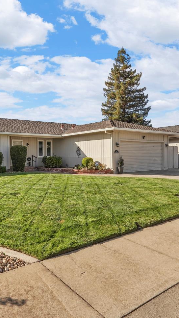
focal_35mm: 27
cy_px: 154
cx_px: 54
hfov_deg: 42.3
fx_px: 226
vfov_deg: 70.2
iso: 400
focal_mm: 16.5
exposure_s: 1/200
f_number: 11
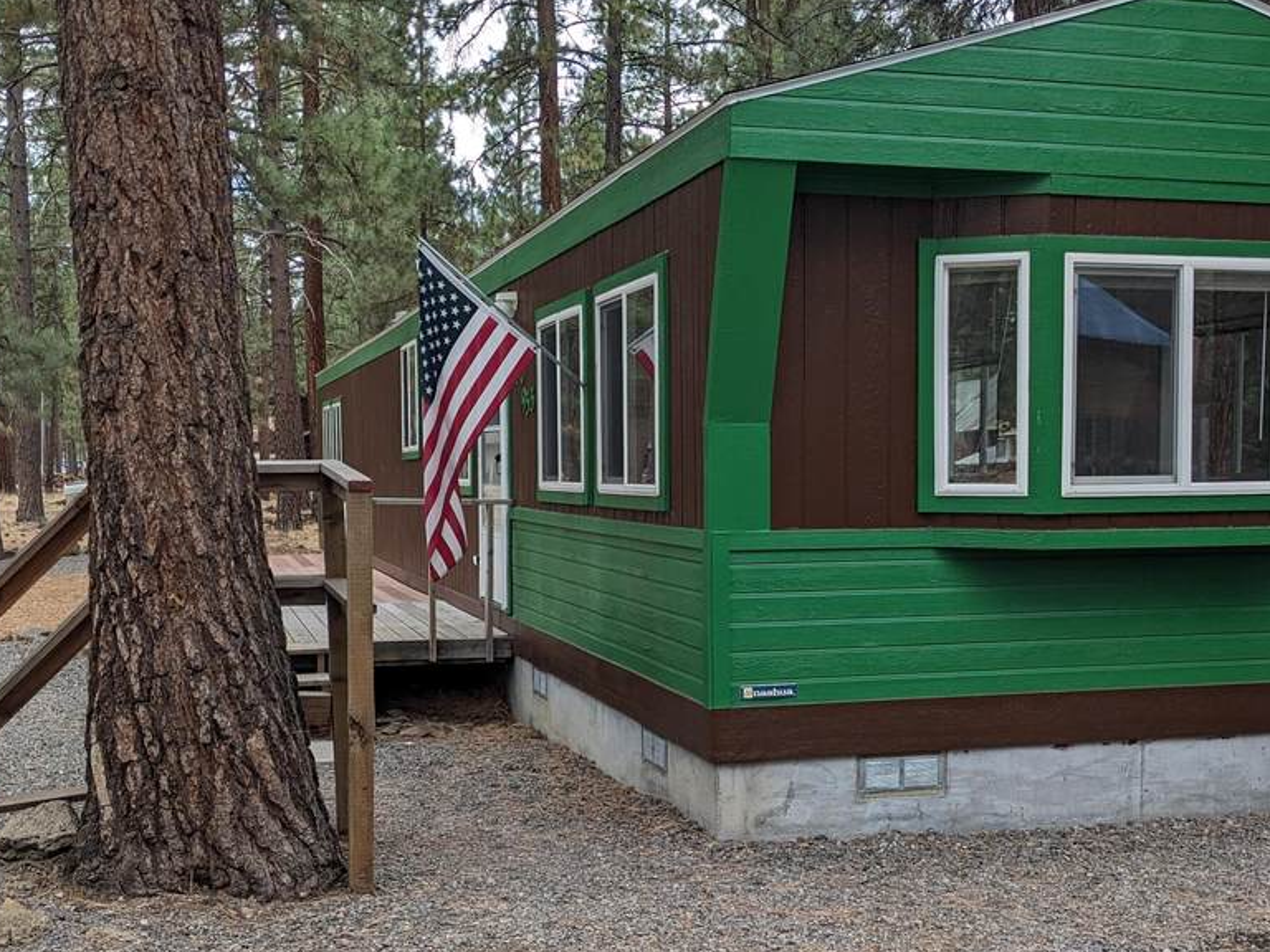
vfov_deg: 32.0
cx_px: 693
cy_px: 592
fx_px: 1651
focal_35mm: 45
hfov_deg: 42.0
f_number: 1.73
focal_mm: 4.38
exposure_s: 1/585
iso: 39
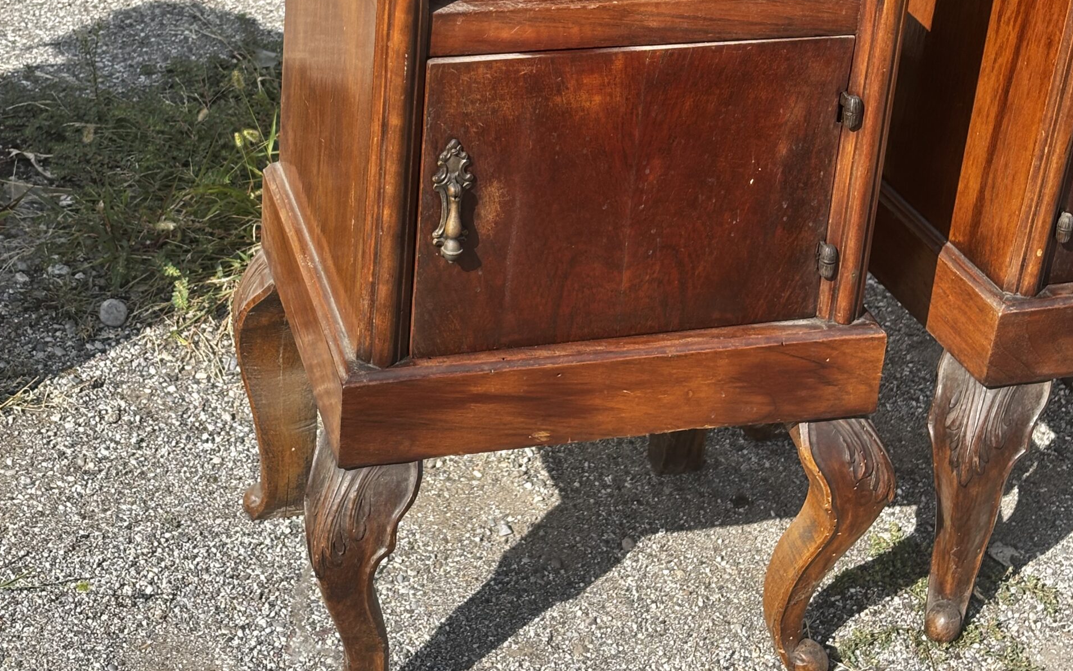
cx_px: 535
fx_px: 2164
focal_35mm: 74
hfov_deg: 27.8
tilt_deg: -24.2
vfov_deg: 17.3
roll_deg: -5.0
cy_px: 47
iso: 32
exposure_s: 1/1037
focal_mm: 5.96
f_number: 1.6
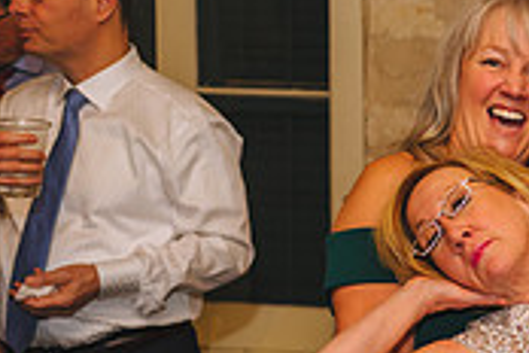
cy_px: 297
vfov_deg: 11.7
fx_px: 1719
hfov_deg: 15.7
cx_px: 857
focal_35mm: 117
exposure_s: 1/160
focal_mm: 35
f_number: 3.5
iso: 1600
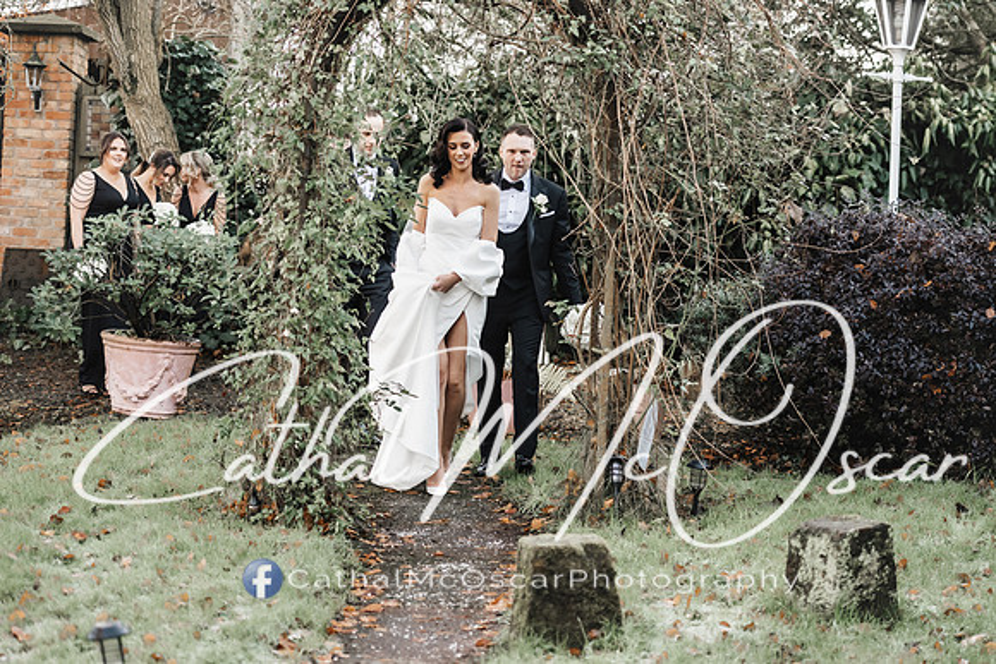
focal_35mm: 117
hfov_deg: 17.4
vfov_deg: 11.7
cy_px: 326
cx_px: 542
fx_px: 3247
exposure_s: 1/320
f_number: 2.8
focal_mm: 102
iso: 800
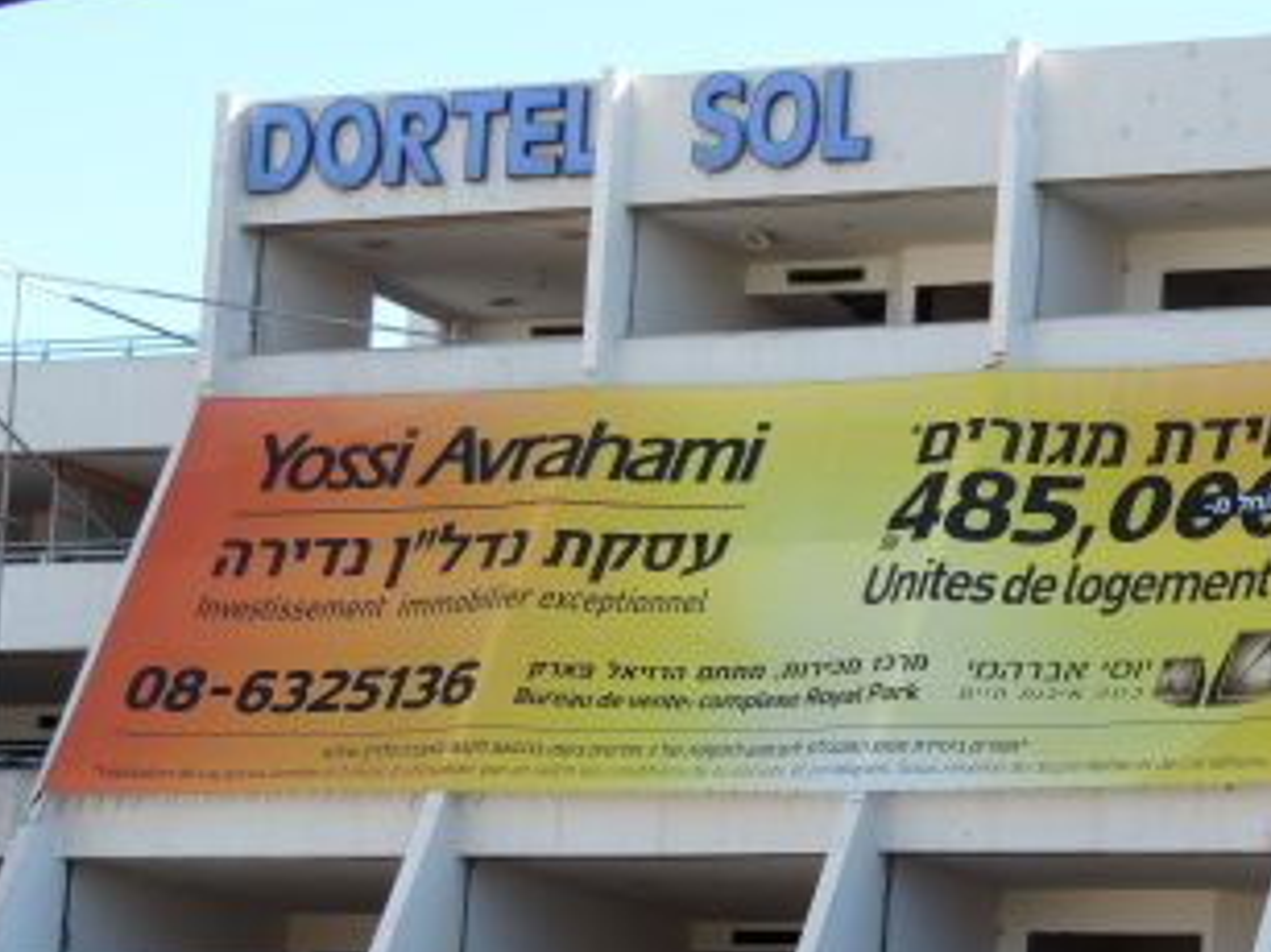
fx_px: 6680
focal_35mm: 182
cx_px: 880
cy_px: 697
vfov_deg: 8.1
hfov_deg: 10.9
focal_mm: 21.4
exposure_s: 1/200
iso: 80
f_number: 4.2
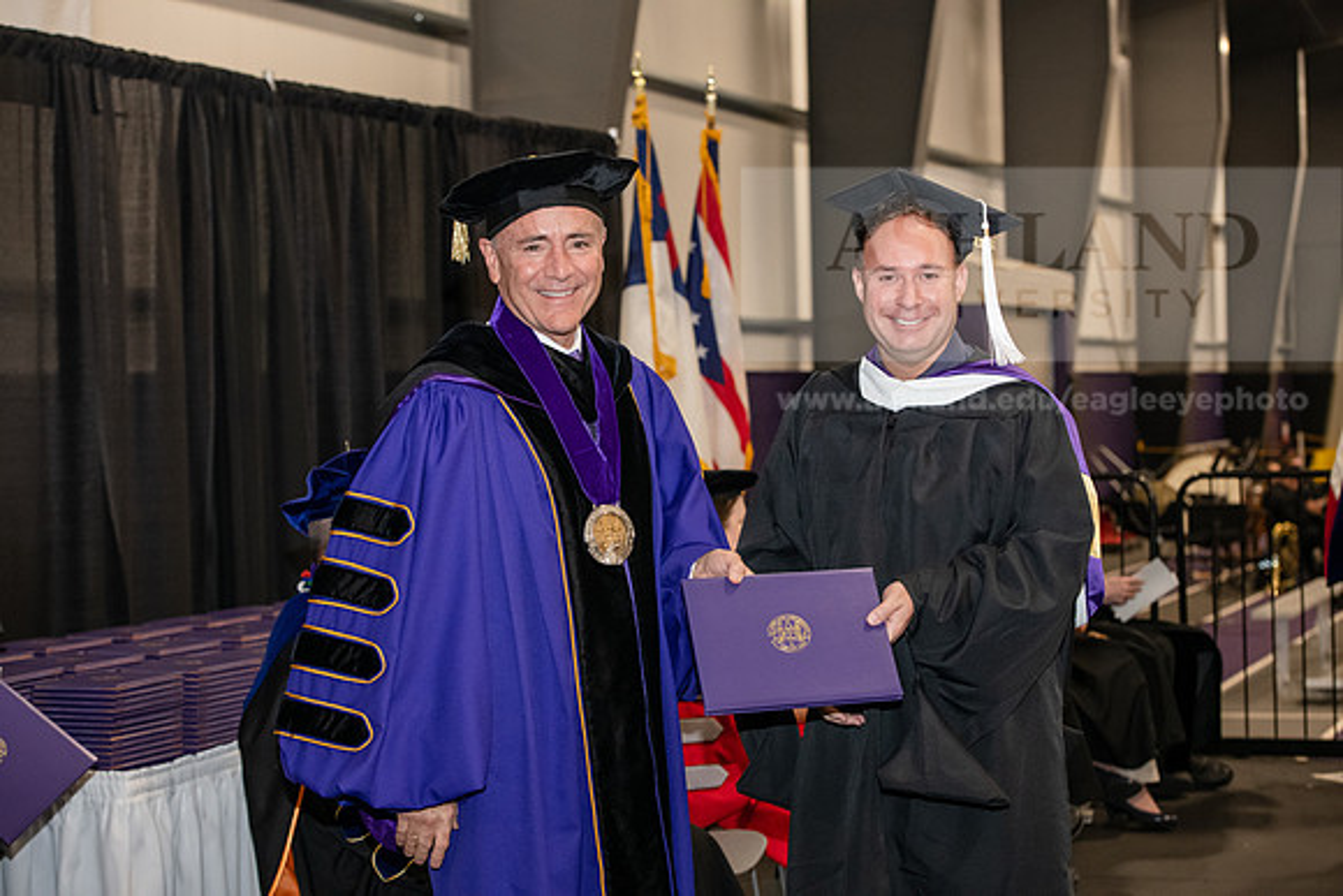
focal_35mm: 70
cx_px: 672
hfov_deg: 28.8
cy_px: 448
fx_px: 2612
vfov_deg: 19.5
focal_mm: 70
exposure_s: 1/200
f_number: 5
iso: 2500
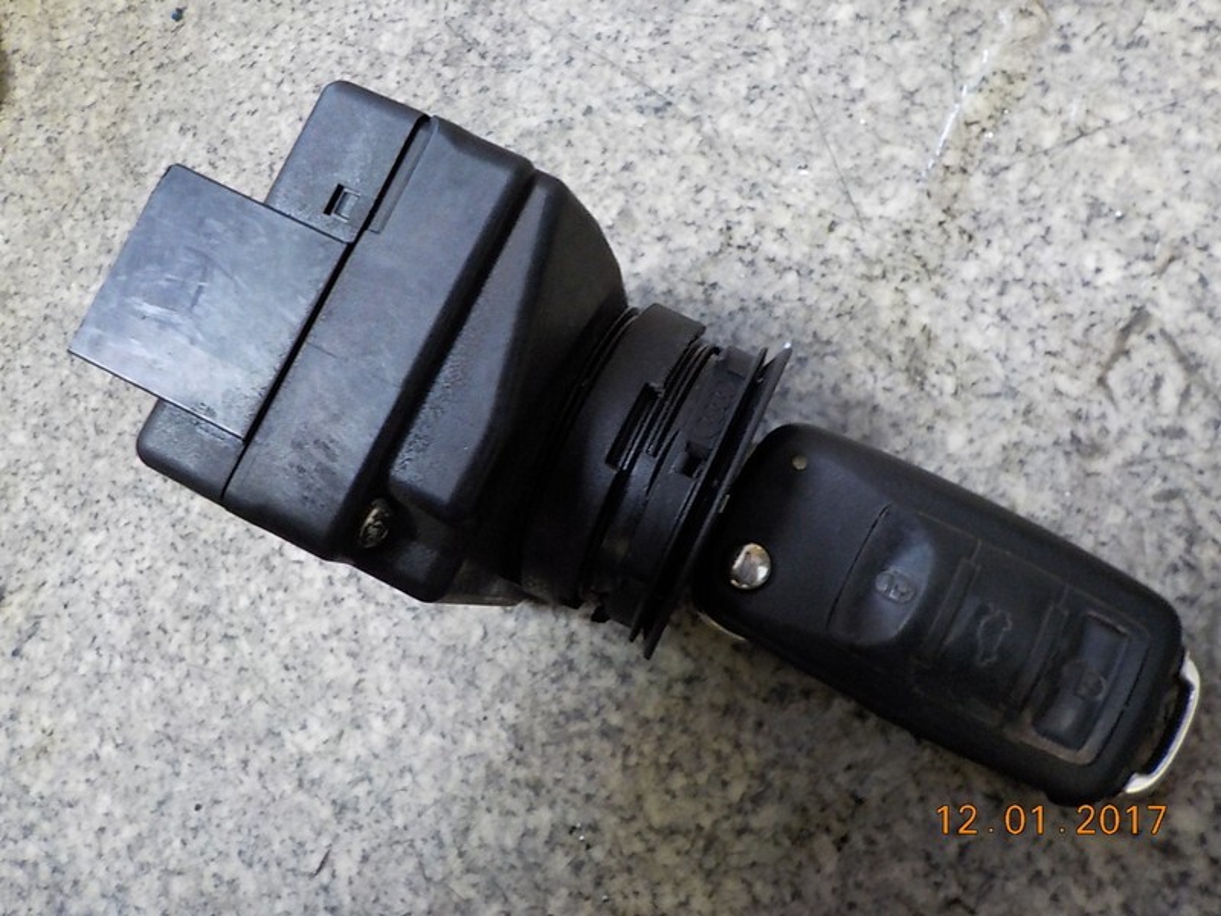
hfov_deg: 60.0
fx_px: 1058
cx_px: 610
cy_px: 458
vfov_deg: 46.8
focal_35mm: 30
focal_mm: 4.1
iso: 400
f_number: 3.3
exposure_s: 1/8
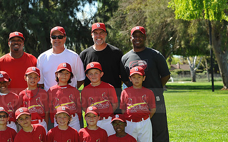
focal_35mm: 119
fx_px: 739
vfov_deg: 11.0
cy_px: 96
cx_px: 78
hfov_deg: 17.5
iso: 200
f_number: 6.3
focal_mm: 80
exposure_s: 1/320
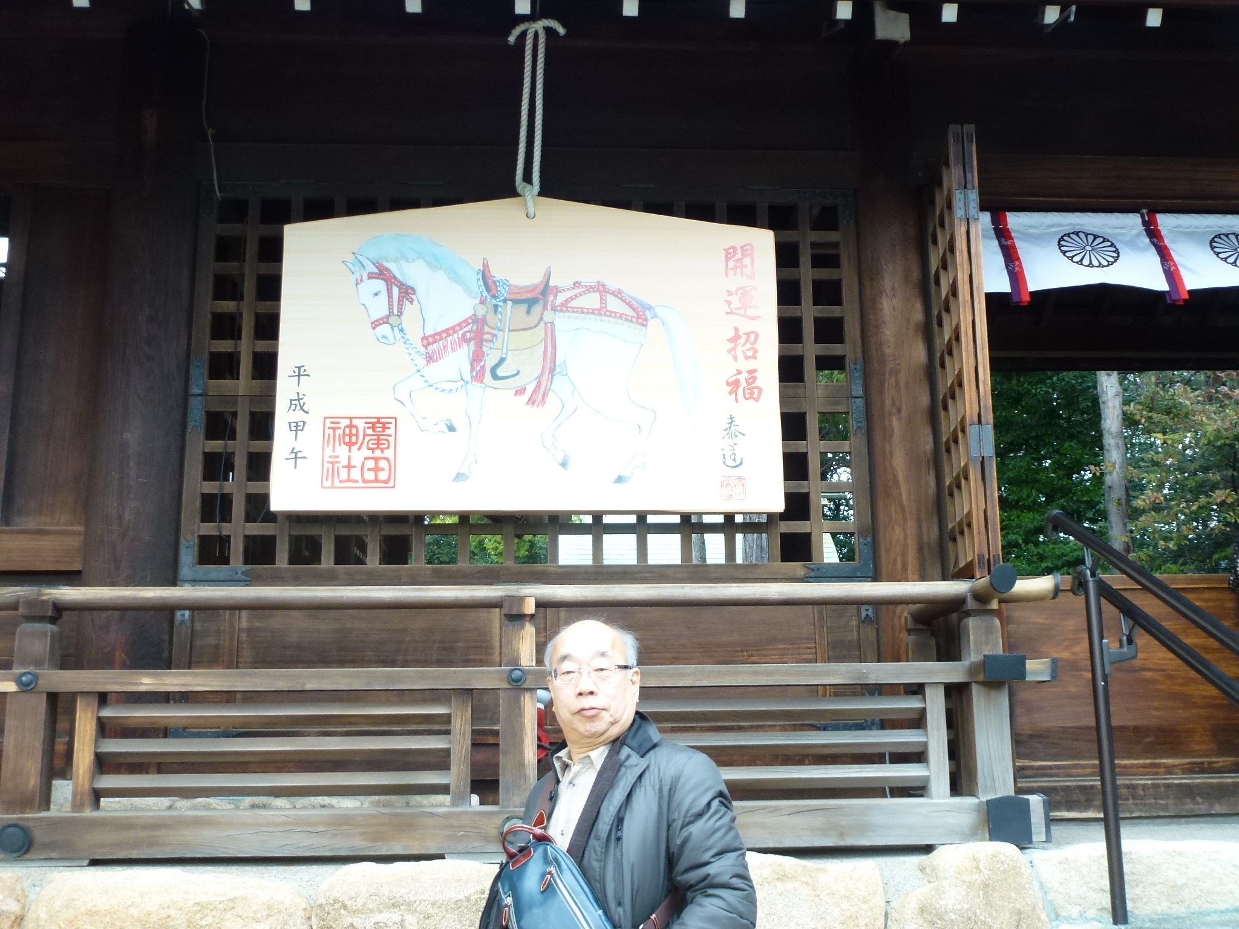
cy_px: 464
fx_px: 1289
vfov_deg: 39.7
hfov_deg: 51.4
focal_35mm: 36
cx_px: 620
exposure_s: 1/50
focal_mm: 6.4
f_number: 3.7
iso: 200
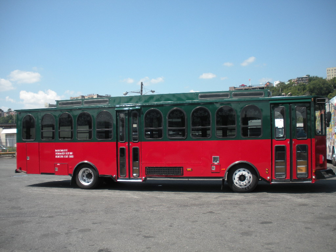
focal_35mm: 35
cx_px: 168
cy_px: 126
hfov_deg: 52.6
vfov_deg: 40.7
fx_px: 340
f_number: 3.5
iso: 64
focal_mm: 6.3
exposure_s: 1/567
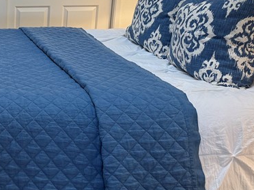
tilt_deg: -13.2
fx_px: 484
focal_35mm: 66
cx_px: -65
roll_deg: +0.3
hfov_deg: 25.7
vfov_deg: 22.1
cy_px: 55
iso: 160
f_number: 1.78
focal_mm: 6.76
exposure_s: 1/120
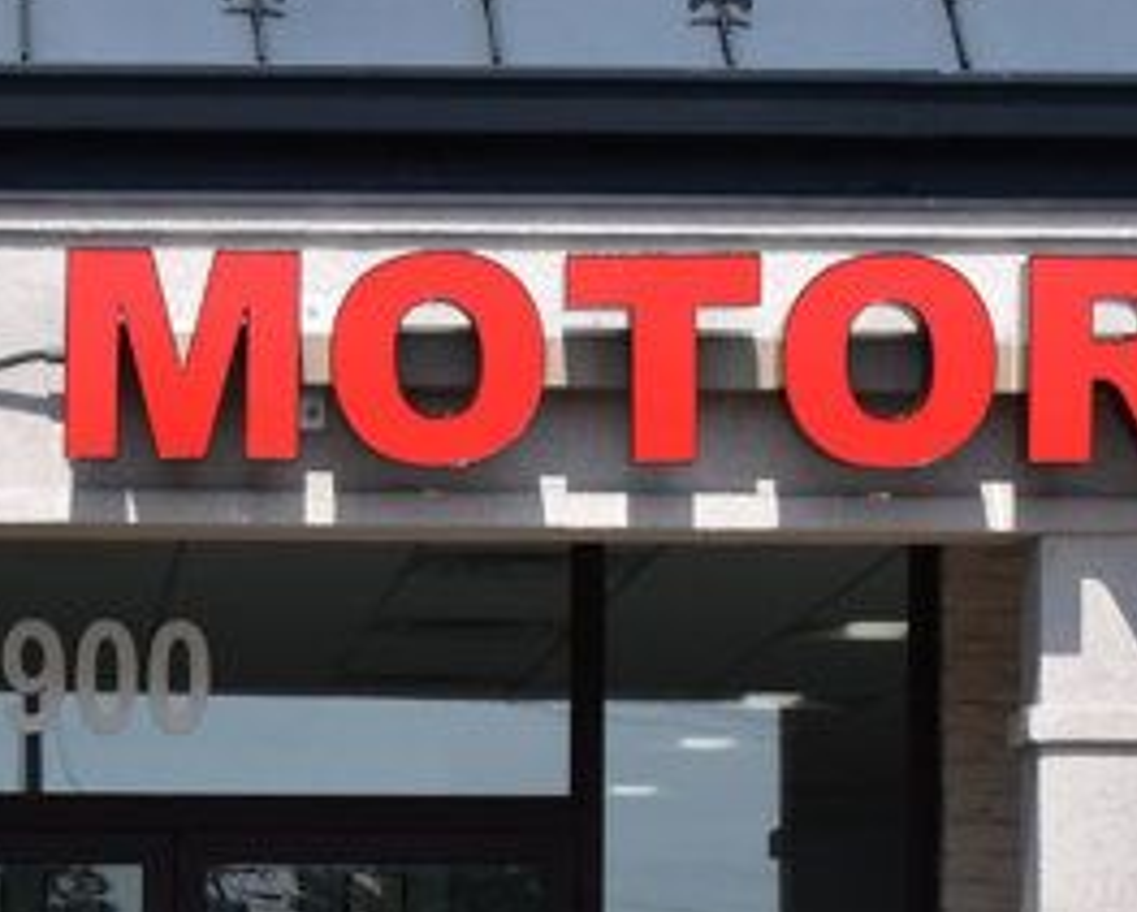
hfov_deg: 10.3
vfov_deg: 8.2
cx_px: 104
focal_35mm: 186
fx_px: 6266
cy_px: 1240
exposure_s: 1/500
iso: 280
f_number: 11
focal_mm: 34
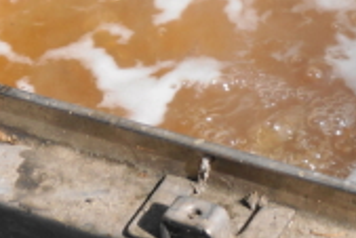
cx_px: 454
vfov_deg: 5.4
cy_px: -234
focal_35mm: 248
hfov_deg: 8.2
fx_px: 2454
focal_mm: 28
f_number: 5.6
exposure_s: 1/125
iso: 100
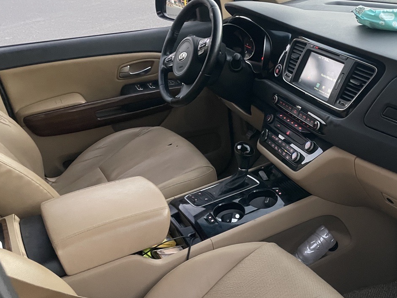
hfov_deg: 45.8
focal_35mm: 40
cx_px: 277
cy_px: 138
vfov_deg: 35.9
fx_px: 459
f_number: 1.6
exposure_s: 1/32
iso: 500
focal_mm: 4.2
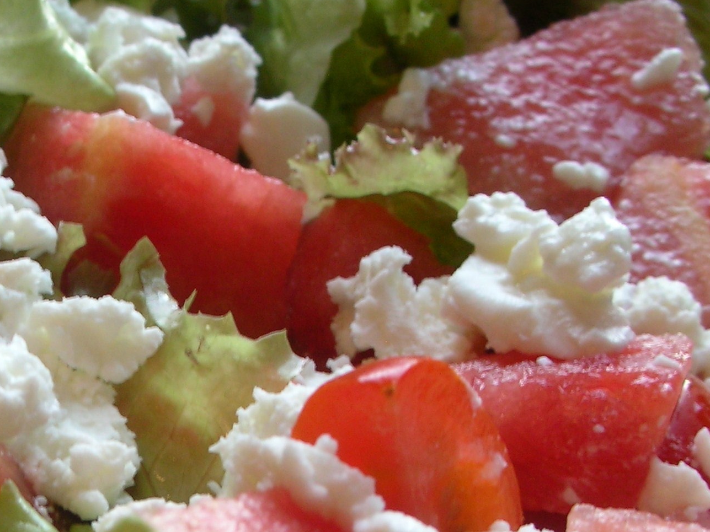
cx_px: 102
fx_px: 1538
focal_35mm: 75
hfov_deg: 25.4
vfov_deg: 19.0
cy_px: 544
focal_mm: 5.8
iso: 50
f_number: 3
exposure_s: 1/8.5
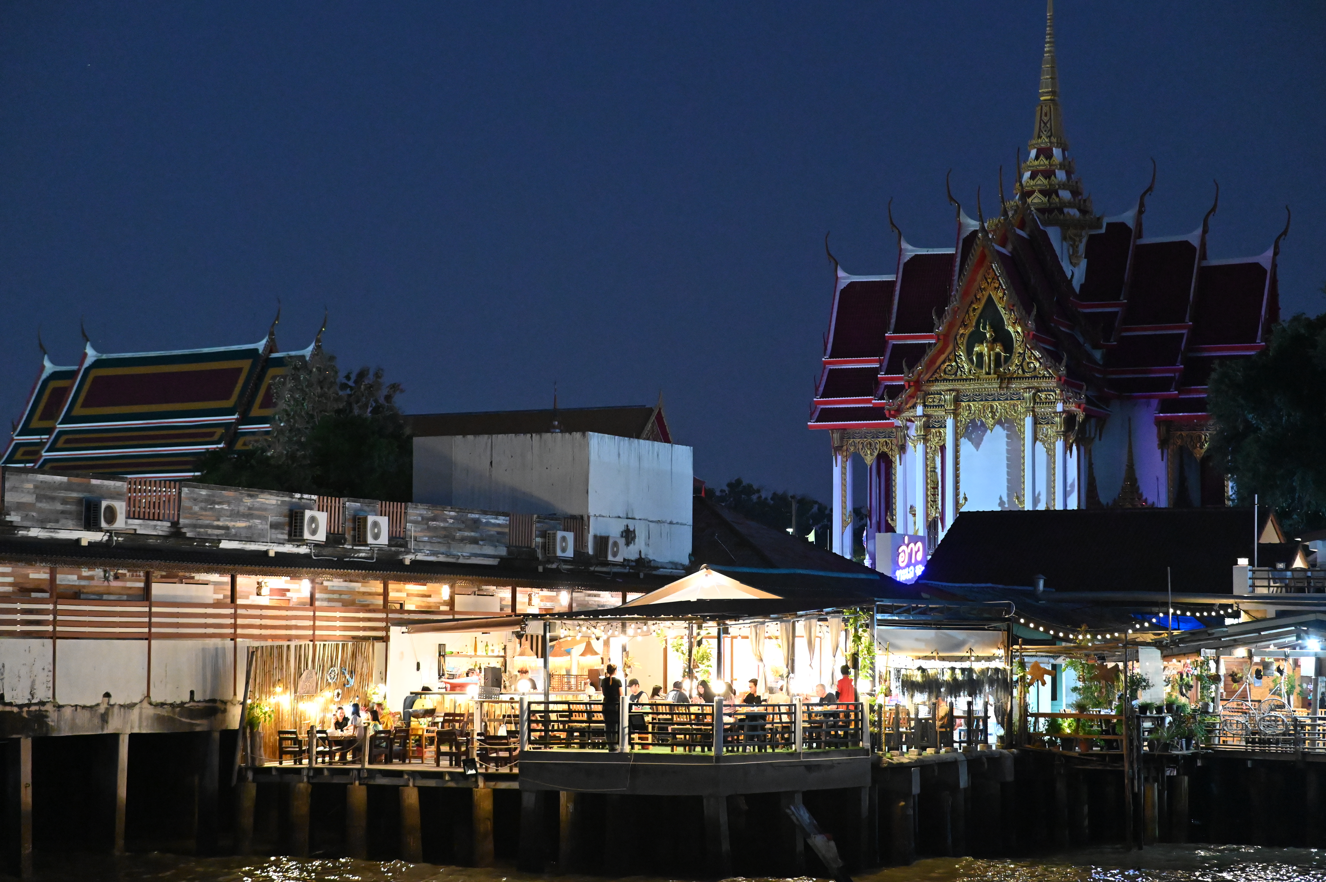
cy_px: 441
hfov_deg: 23.9
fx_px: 3129
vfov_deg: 16.1
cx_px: 663
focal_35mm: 85
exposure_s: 1/60
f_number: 2.5
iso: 12800
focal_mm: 85
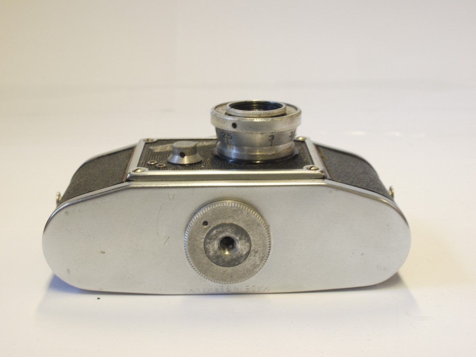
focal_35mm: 60
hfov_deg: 32.2
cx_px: 238
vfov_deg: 24.4
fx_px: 825
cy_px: 178
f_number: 10
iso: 400
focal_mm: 30
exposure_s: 1/13
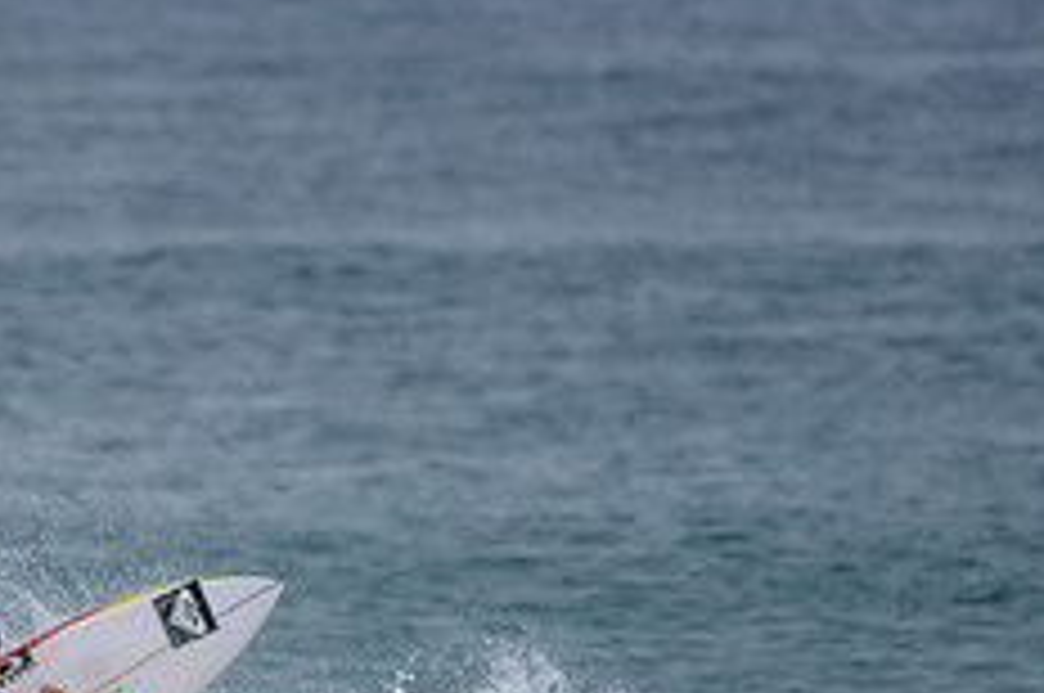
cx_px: 32
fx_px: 36286
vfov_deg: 1.1
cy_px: 826
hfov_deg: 1.6
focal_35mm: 1253
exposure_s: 1/2000
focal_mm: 500
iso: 200
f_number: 5.6
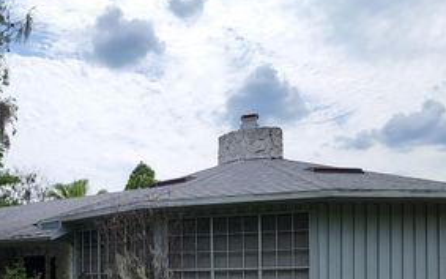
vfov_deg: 27.1
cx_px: 112
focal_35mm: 45
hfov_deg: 43.0
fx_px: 547
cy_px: 273
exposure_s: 1/1157
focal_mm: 6.7
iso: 16
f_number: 1.8
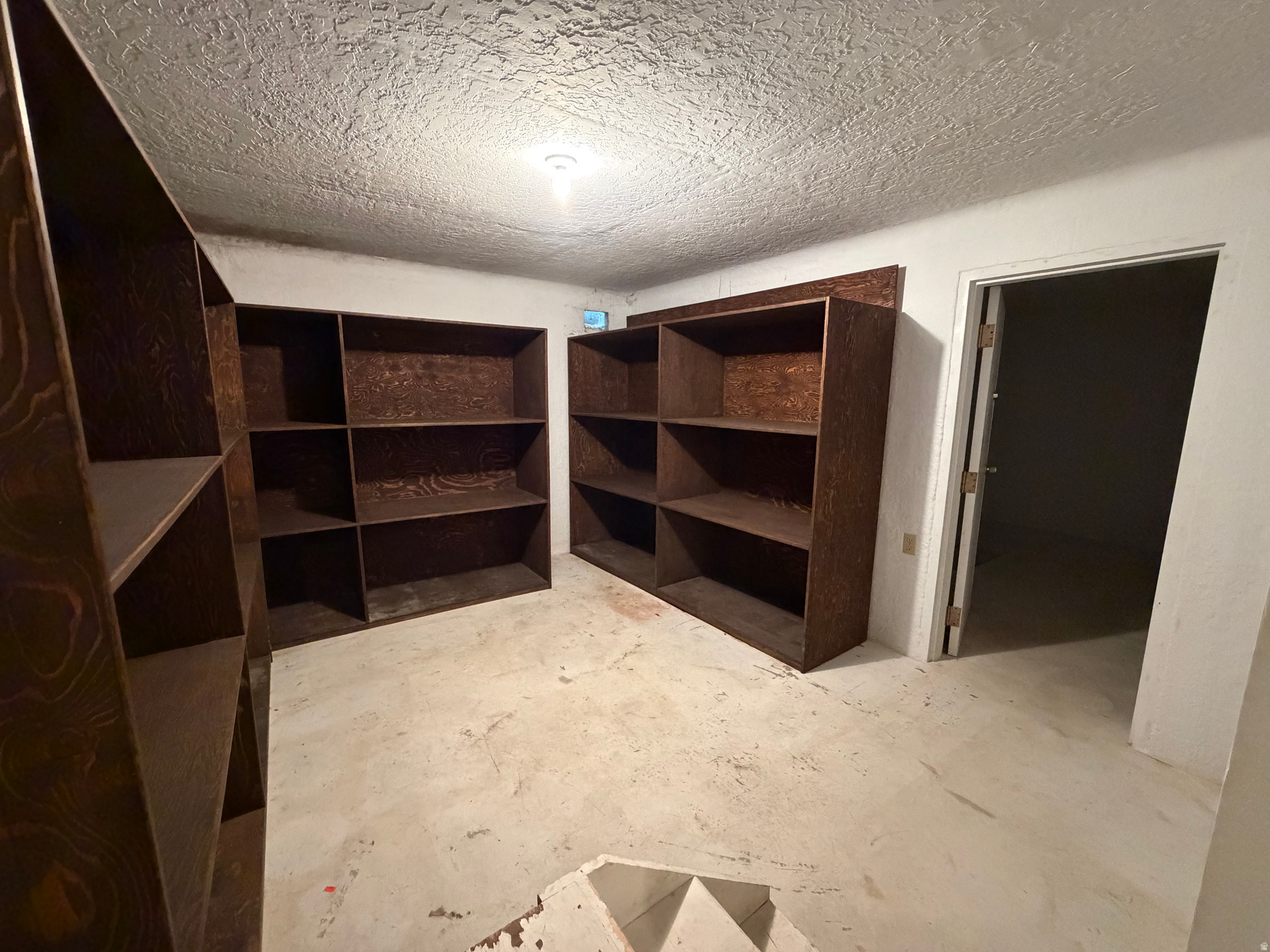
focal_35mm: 14
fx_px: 514
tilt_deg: -10.4
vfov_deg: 85.7
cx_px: 635
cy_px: 476
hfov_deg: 102.1
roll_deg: +0.4
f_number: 2.2
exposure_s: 1/60
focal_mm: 2.22
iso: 1250
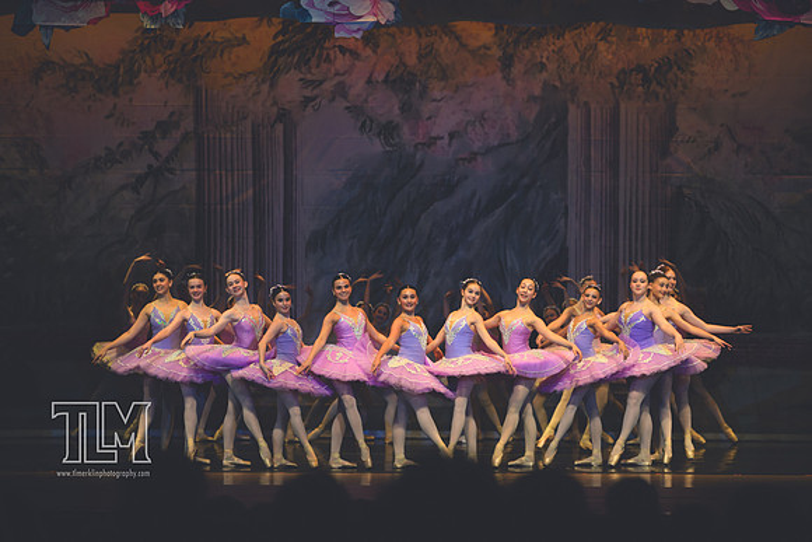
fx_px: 3217
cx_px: 406
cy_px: 314
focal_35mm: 143
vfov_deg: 9.6
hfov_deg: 14.4
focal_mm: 120
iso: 640
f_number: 2.8
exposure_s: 1/500
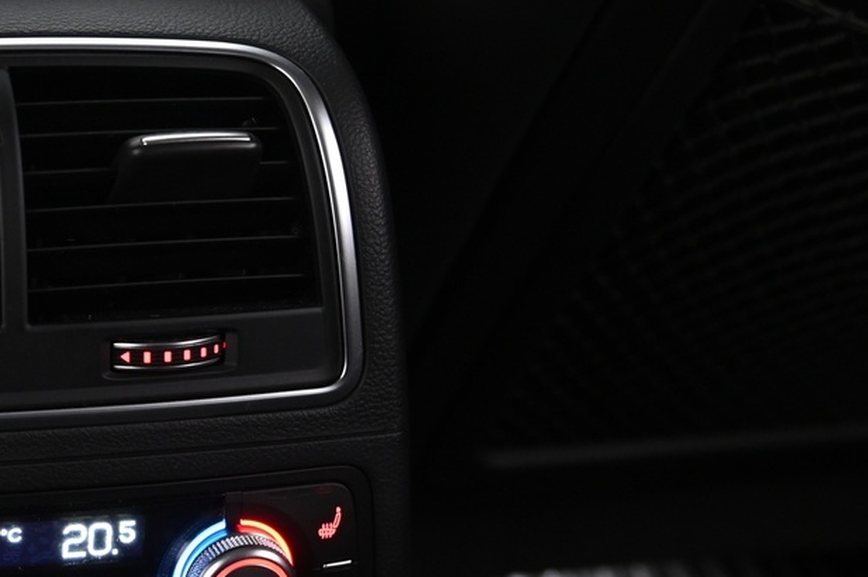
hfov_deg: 24.3
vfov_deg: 17.1
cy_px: 443
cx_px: -48
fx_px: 1903
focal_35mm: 79
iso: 2000
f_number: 4
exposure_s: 1/13
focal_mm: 30
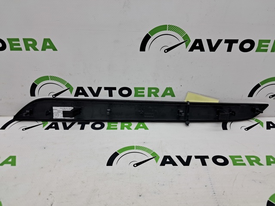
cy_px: 103
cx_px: 138
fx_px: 214
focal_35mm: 27
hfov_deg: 65.4
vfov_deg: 51.3
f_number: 1.8
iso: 50
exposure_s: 1/100
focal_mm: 4
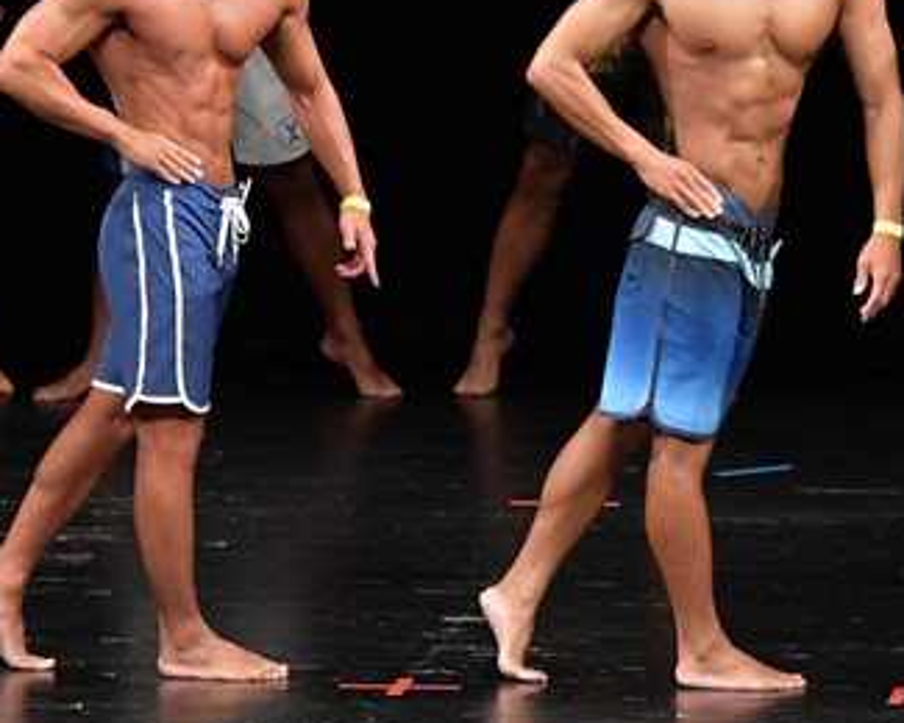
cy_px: 234
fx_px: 13003
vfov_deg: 3.2
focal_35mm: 486
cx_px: 366
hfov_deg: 4.0
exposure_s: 1/400
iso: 3200
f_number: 5.6
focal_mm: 145
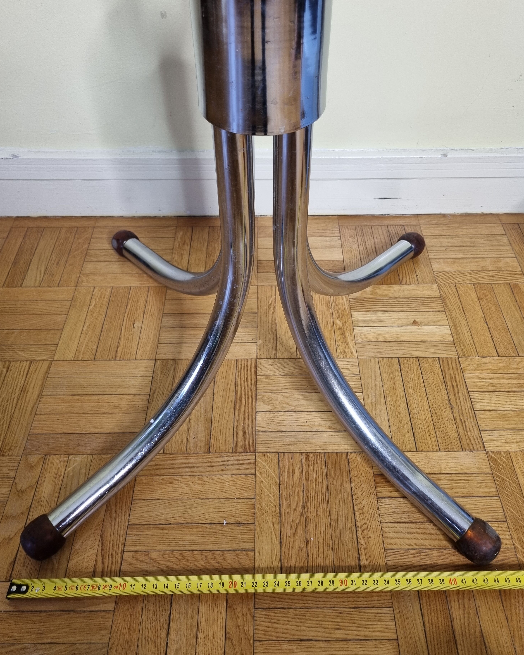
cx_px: 267
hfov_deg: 51.5
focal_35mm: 28
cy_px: 298
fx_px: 543
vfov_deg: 62.1
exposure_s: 1/50
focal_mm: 5.4
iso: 200
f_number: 1.8
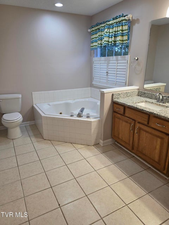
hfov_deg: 58.9
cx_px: 84
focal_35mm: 23
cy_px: 112
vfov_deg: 73.9
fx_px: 150
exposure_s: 1/120
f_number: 1.4
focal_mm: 6.5
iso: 80
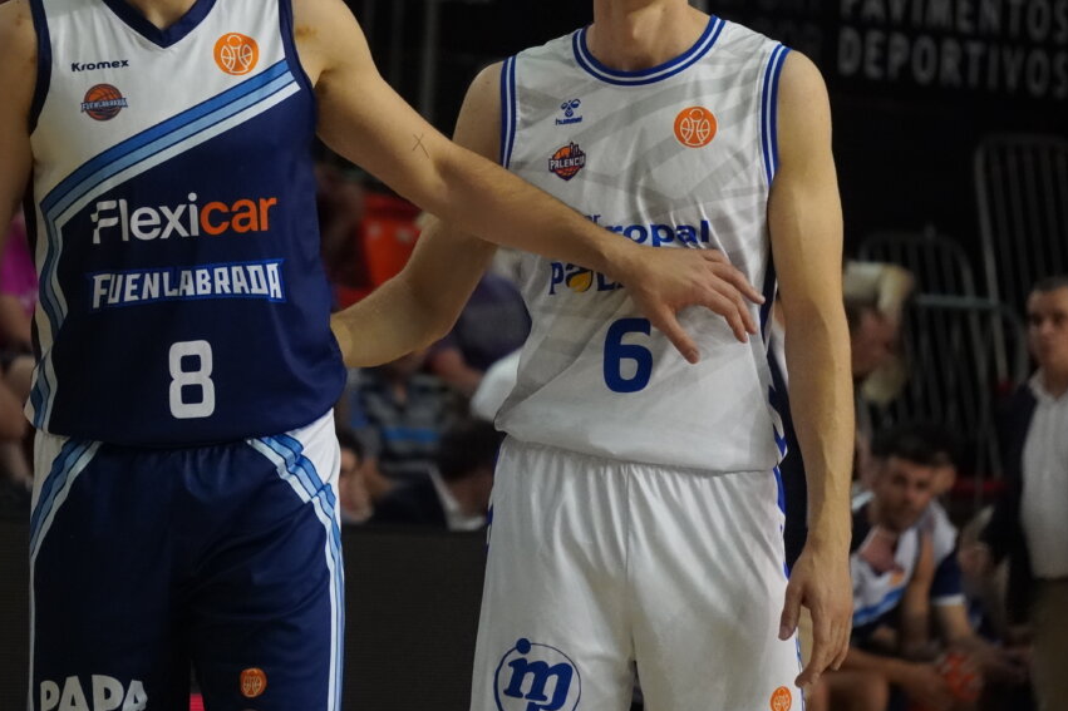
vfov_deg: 3.8
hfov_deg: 5.7
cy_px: 204
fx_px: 10640
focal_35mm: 359
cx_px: 492
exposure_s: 1/1250
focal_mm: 159
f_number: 6.3
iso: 6400
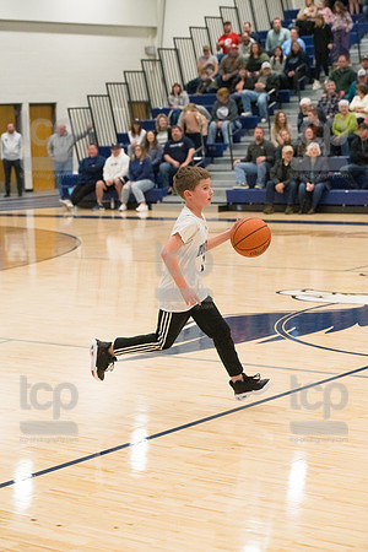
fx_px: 1380
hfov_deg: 15.2
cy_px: 276
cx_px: 184
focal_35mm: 90
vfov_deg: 22.6
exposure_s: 1/1600
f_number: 4.5
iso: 8000
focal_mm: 90
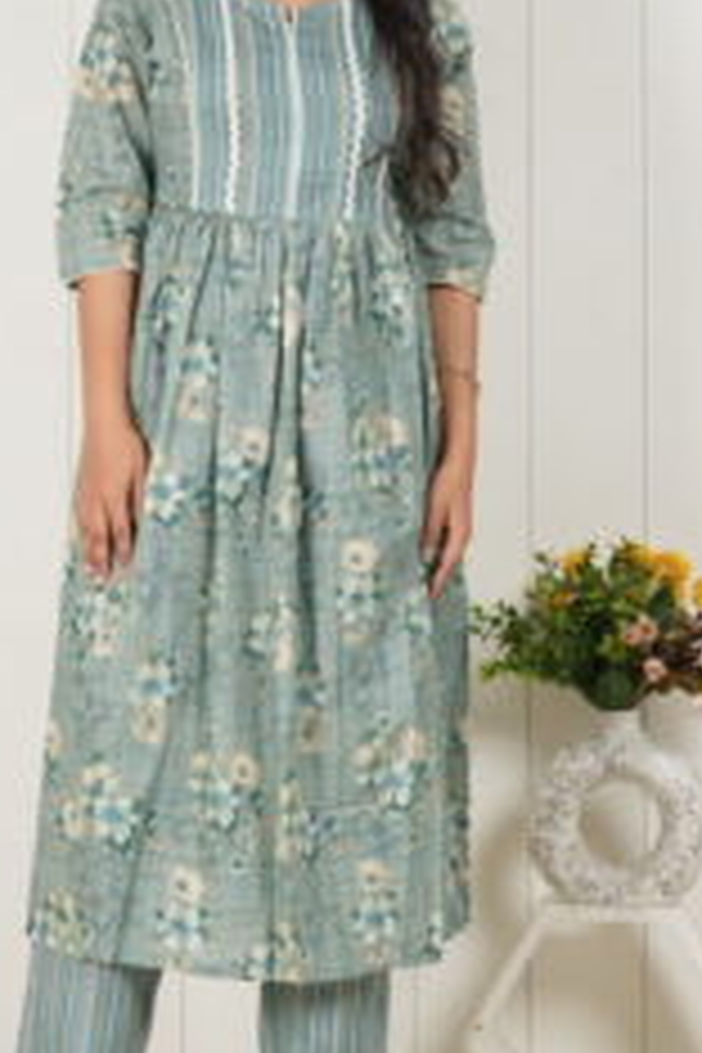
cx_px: 148
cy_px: 387
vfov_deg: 16.9
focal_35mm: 121
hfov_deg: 11.3
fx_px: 3539
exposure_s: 1/125
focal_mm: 63
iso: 125
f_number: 6.3
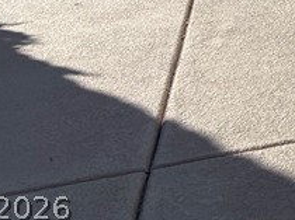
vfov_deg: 10.2
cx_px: 636
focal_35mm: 127
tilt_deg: -0.4
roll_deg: +4.0
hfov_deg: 13.0
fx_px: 1081
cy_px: -307
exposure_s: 1/5348
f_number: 1.6
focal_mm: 5.96
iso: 50
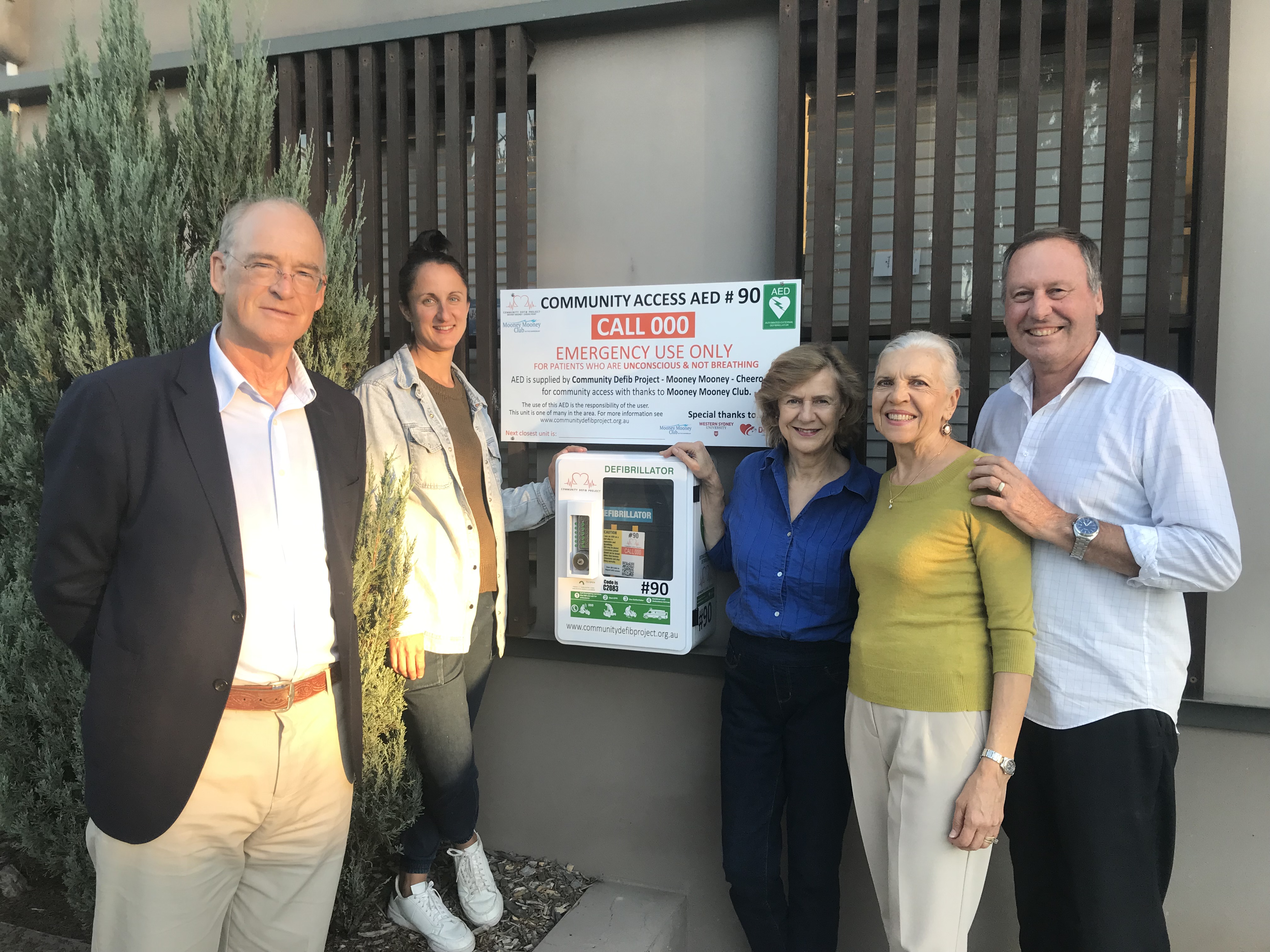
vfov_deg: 49.7
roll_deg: -1.1
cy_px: 476
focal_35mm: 28
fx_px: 1027
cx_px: 635
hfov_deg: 63.4
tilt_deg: -4.7
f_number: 1.8
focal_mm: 3.99
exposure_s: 1/100
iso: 25
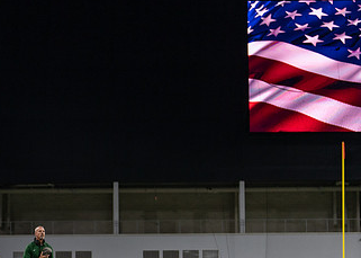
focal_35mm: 129
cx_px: 59
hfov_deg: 15.4
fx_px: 1322
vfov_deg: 11.0
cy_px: 256
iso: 250
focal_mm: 50
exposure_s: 1/1000
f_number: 1.2
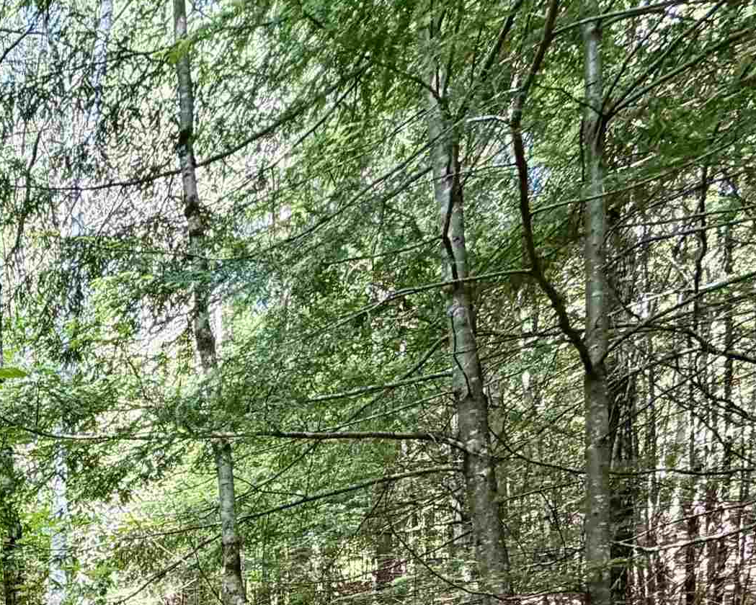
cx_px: -20
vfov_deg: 30.1
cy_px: 778
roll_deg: +3.2
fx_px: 895
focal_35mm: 40
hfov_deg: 39.6
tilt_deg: +1.8
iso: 200
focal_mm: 2.22
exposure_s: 1/121
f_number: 2.2
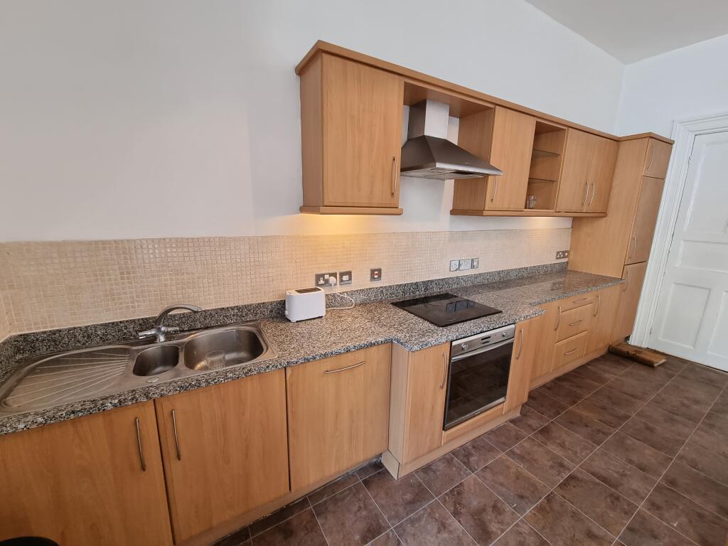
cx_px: 364
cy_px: 273
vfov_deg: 89.9
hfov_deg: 106.2
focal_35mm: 13
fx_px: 273
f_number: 2.2
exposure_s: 1/50
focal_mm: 2.2
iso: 200
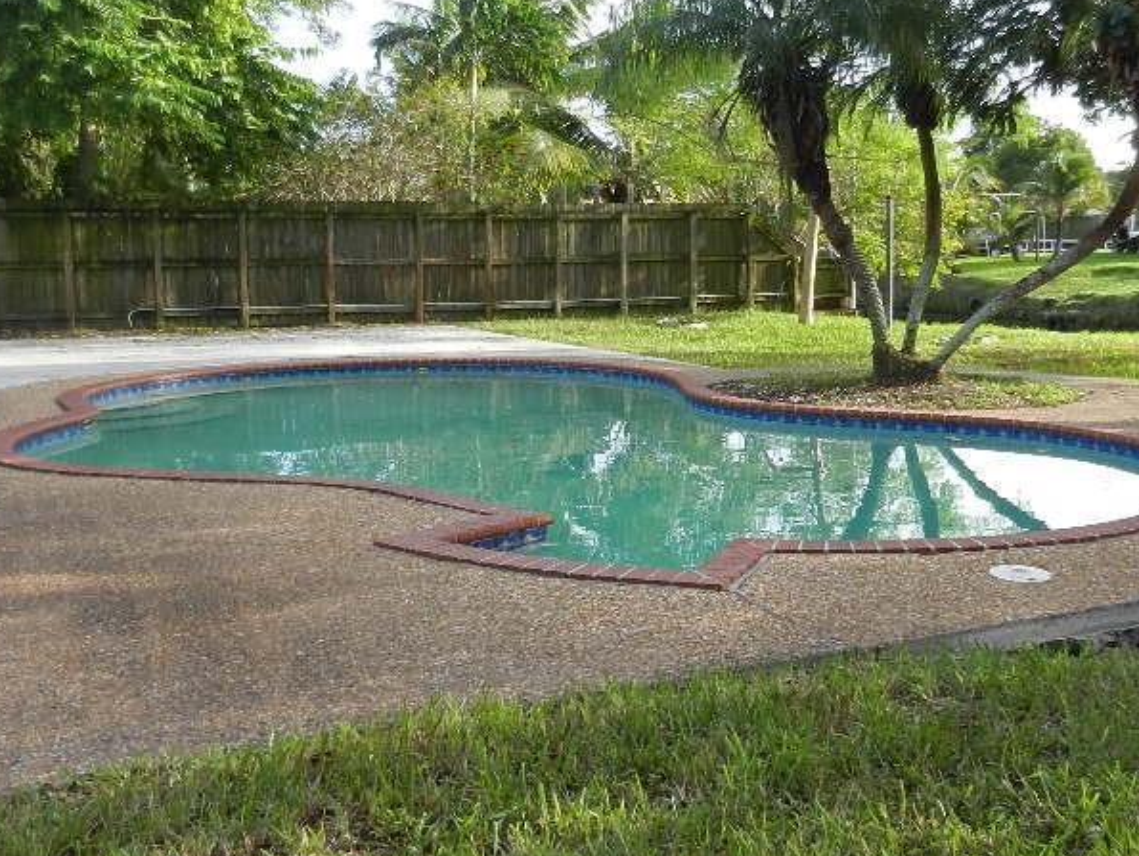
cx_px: 680
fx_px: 1416
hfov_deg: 43.6
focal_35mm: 43
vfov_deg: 33.6
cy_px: 389
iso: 160
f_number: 3.5
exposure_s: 1/320
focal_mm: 4.5
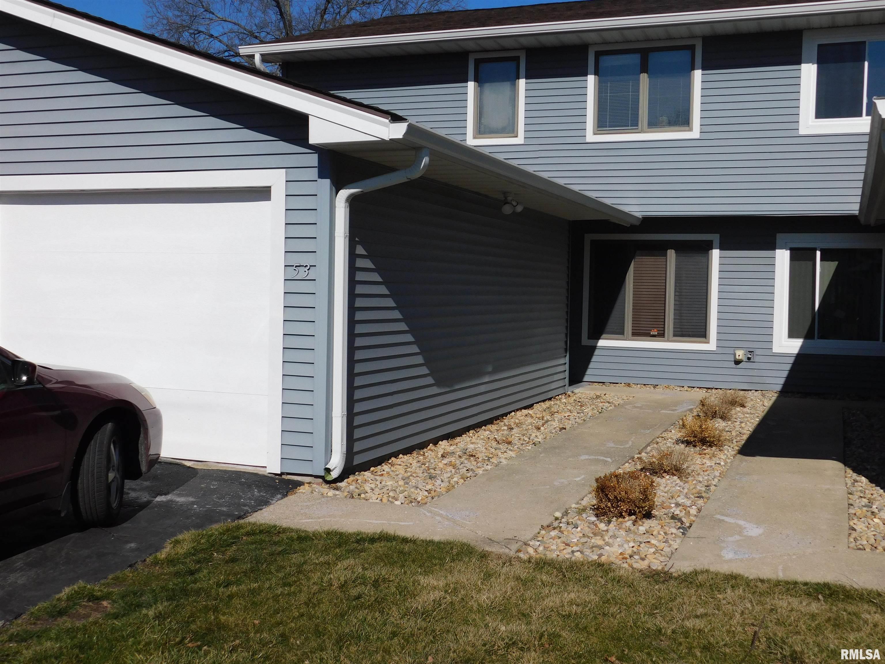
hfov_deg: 46.8
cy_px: 332
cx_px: 442
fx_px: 1023
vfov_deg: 36.0
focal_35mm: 40
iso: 125
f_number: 7.2
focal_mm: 7.1
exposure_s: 1/800
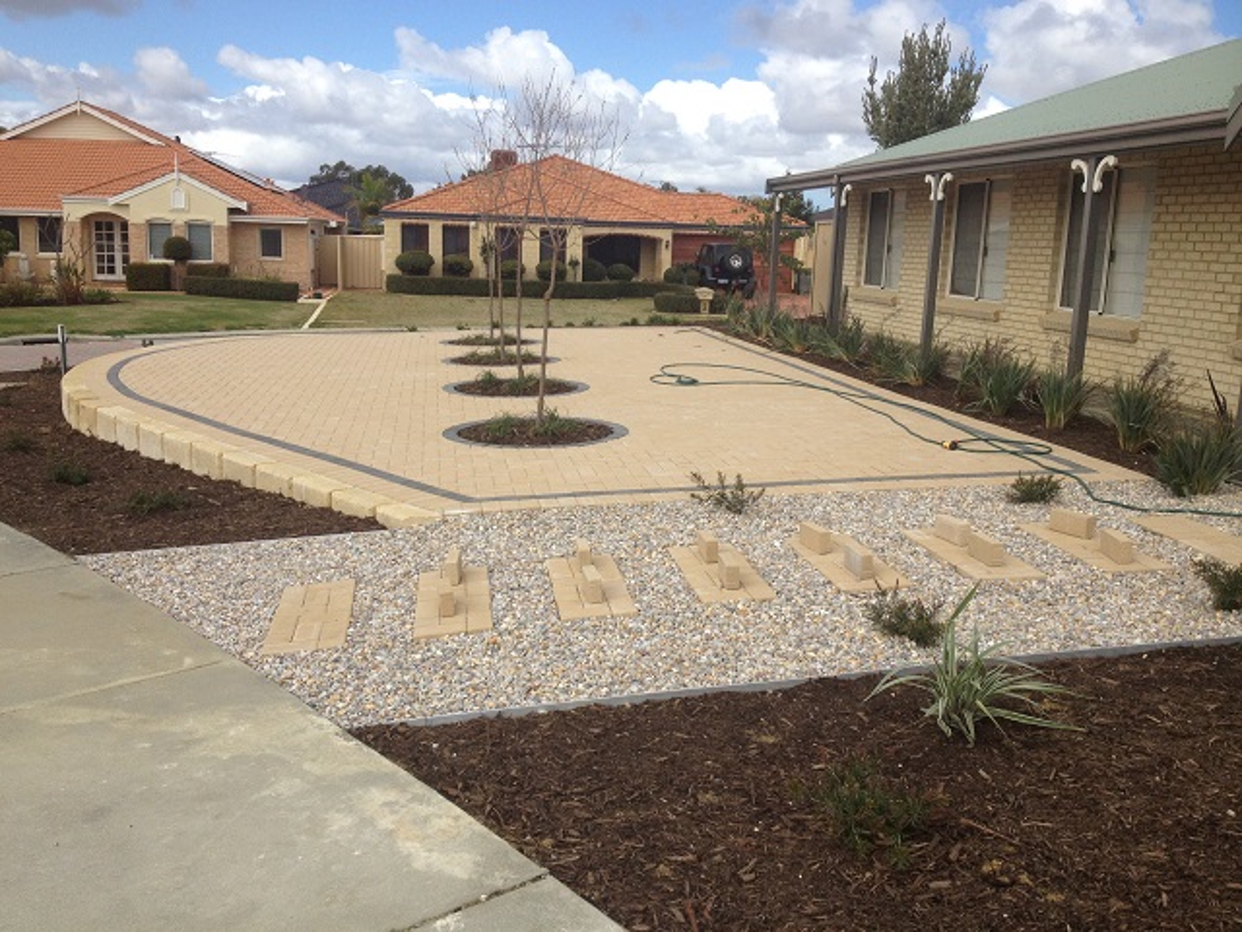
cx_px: 621
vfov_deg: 40.7
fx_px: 1256
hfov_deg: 52.6
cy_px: 466
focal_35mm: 35
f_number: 2.4
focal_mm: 4.28
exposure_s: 1/1905
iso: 64
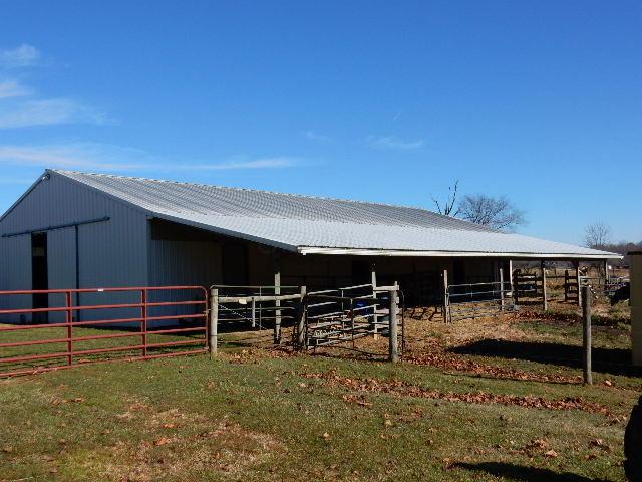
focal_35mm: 36
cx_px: 321
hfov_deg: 51.4
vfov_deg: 39.7
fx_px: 668
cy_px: 241
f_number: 4
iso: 125
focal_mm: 6.4
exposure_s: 1/1250
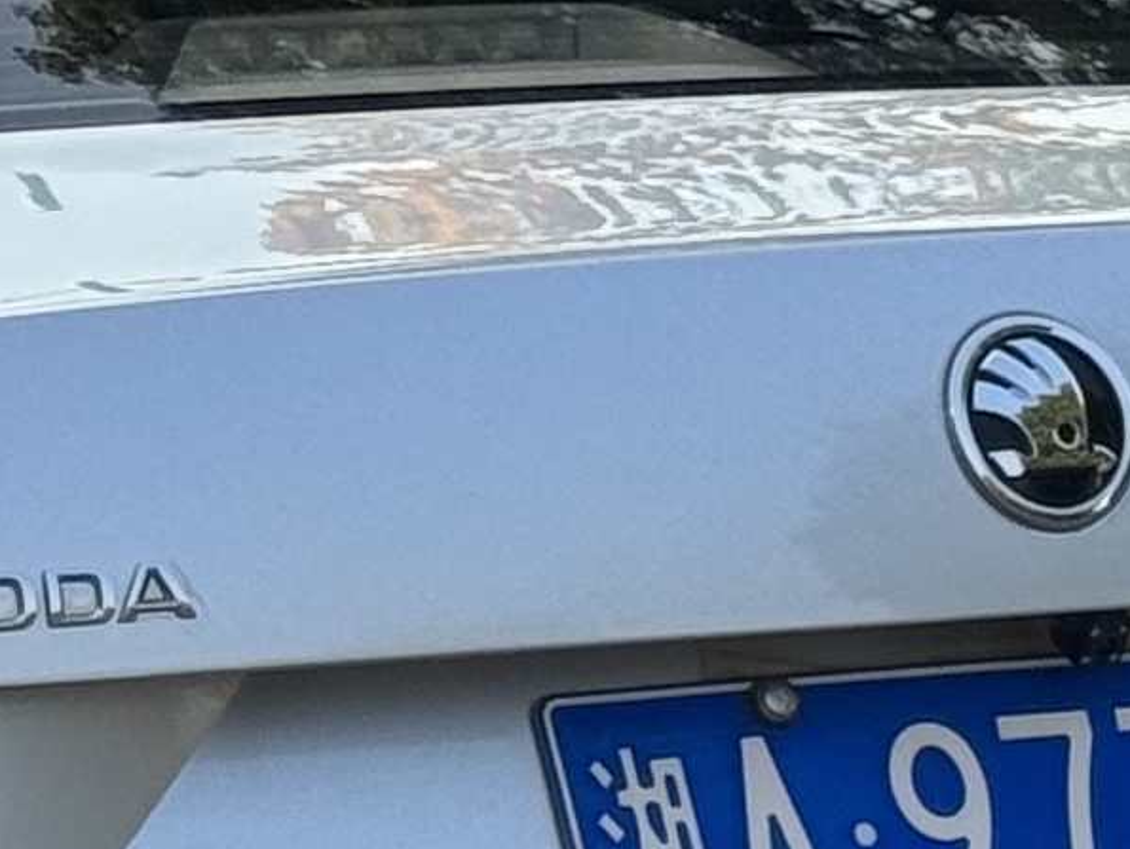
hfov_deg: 6.0
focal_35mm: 325
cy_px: 135
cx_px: -518
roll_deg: +1.2
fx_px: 10616
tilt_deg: -3.0
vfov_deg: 4.6
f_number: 1.78
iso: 64
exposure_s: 1/2179
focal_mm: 6.76
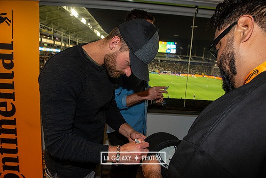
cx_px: 133
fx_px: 177
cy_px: 89
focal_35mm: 24
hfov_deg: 73.7
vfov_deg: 53.2
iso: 640
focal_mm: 24
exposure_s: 1/60
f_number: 6.3
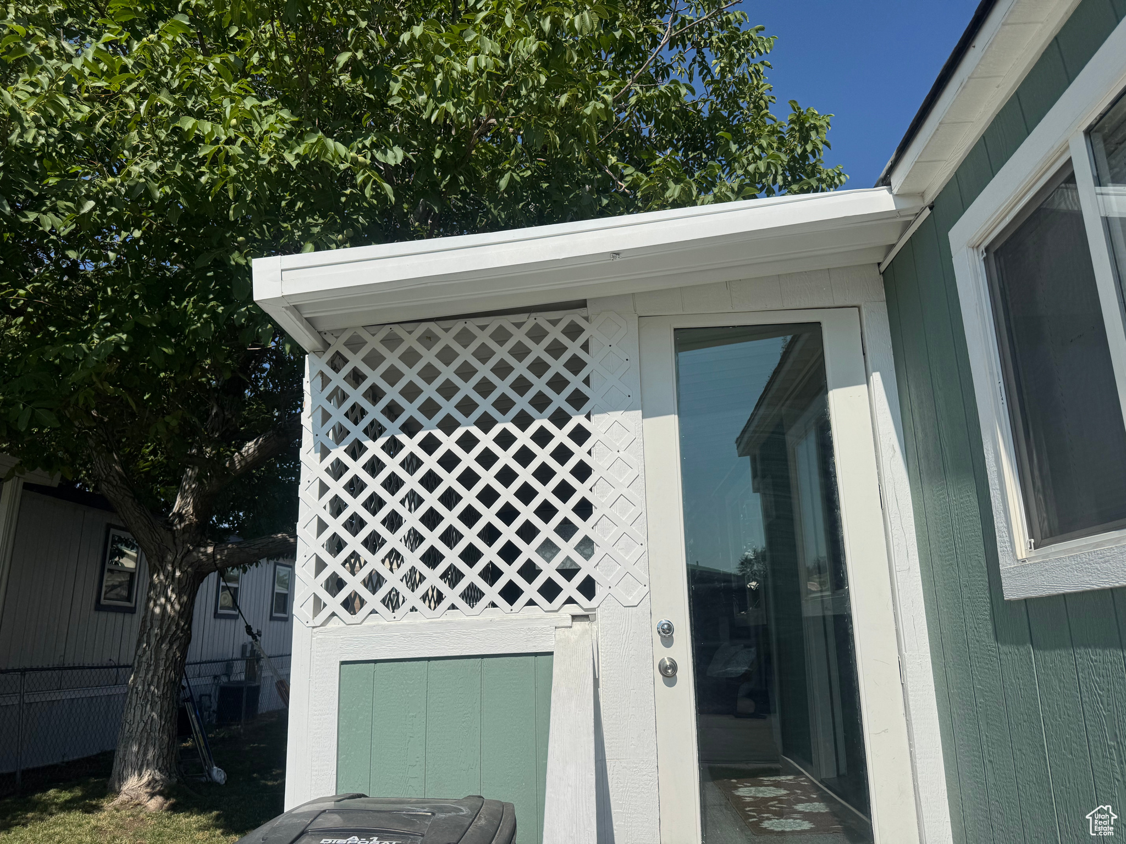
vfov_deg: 56.8
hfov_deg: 71.6
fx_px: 781
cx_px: 563
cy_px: 422
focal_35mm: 24
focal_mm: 6.76
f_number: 1.78
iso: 80
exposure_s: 1/12346
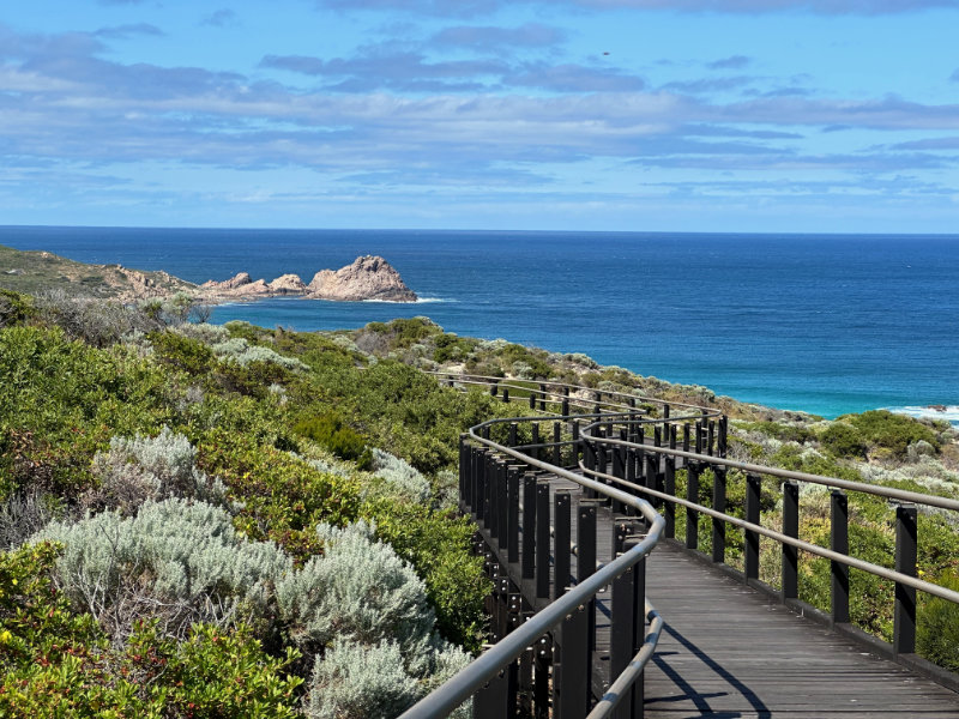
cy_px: 360
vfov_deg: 19.1
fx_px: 2133
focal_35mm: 77
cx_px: 480
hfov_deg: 25.3
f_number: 2.8
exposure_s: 1/708
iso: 32
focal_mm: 9
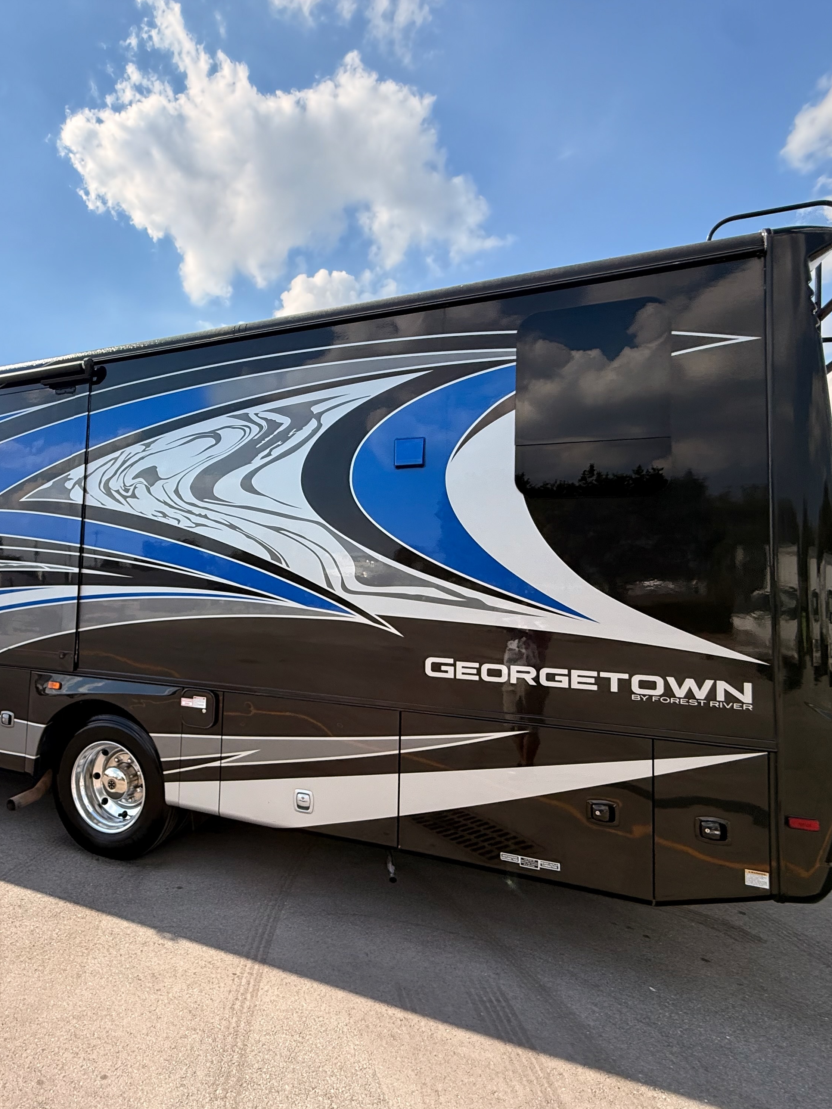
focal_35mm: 19
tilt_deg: +3.7
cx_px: 223
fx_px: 609
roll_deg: -3.1
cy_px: 561
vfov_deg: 84.7
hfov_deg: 65.1
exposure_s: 1/1464
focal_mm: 2.22
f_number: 2.2
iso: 64
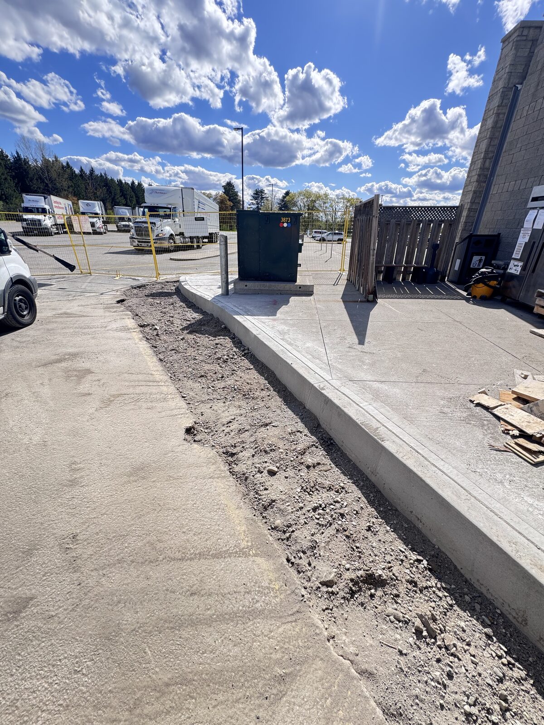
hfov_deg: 85.7
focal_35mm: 14
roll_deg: -3.0
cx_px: 272
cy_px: 362
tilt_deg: -23.8
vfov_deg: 102.1
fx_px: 293
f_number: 2.2
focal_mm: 2.22
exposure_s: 1/700
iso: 40
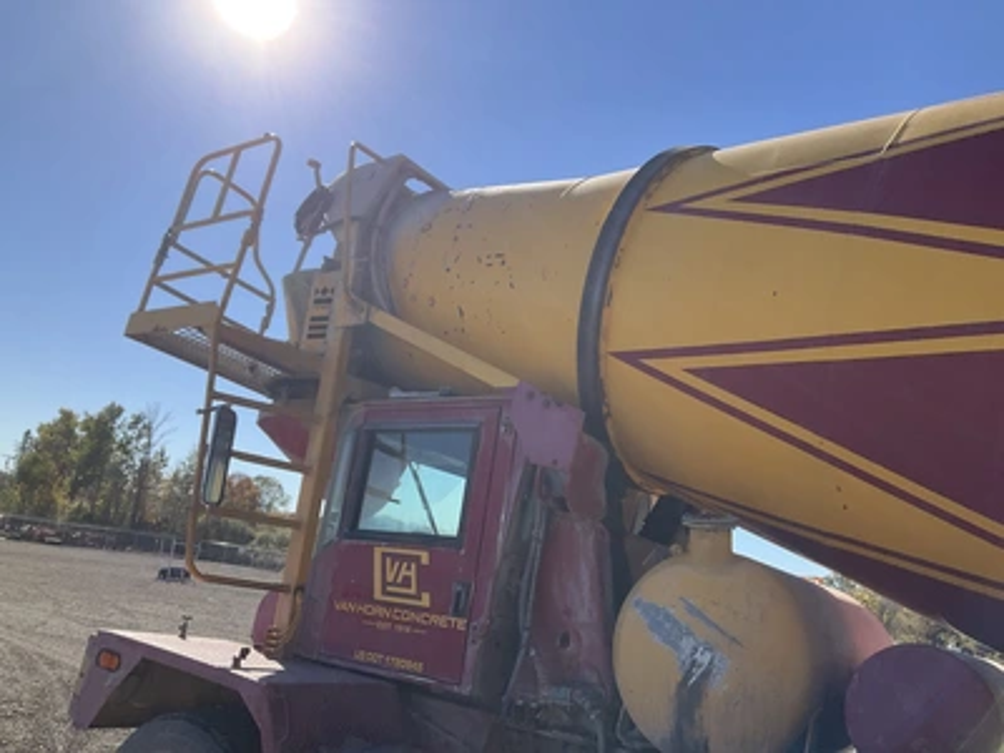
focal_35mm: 29
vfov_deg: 48.2
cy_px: 376
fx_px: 841
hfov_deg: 61.7
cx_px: 502
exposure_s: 1/1786
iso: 25
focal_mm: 3
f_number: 1.8
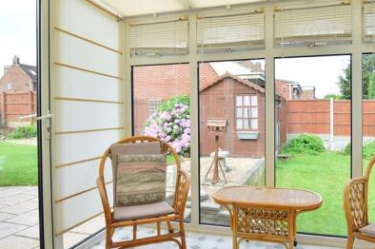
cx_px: 222
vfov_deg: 51.2
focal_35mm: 25
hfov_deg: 70.9
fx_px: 260
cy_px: 117
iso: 320
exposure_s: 1/250
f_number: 8
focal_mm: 10
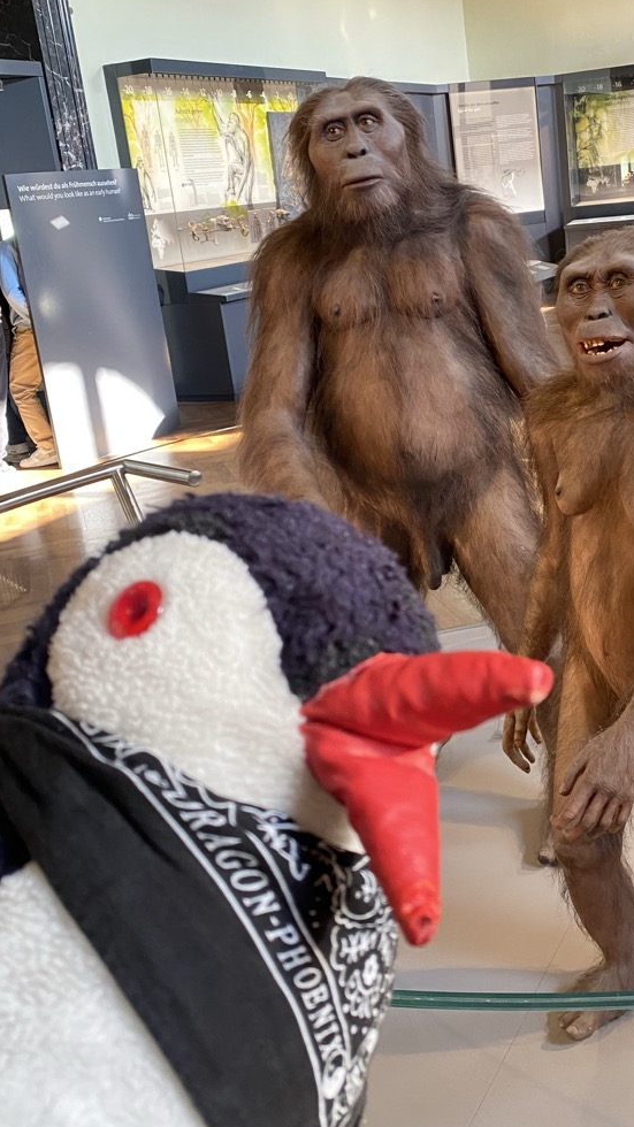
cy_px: 500
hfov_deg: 31.4
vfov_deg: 53.9
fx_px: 1106
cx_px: 475
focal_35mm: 37
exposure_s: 1/50
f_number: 1.8
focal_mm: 4.25
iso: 100
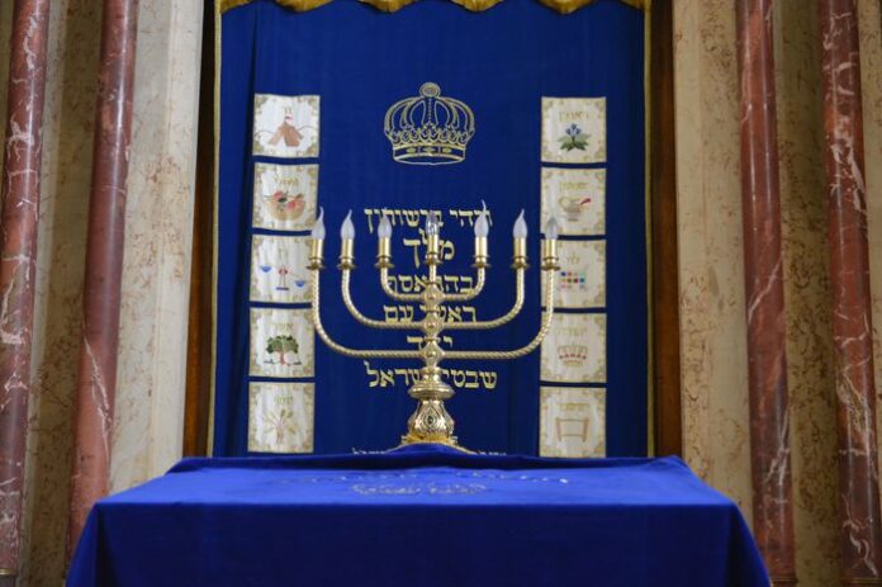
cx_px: 441
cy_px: 294
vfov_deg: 22.6
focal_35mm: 60
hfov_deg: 33.4
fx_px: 1469
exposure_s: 1/30
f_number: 4.8
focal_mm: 40
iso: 1800
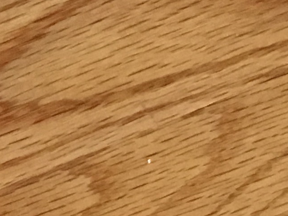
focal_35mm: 182
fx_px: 1515
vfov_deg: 7.4
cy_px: 600
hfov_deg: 10.7
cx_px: -45
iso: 200
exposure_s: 1/30
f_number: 2.2
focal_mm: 4.15
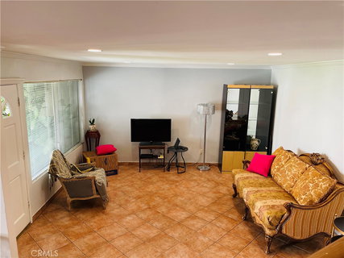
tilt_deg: -11.8
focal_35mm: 26
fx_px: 258
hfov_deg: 67.3
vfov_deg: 53.0
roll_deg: -1.5
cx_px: 172
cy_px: 129
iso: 250
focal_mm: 5.1
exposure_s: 1/60
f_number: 1.6
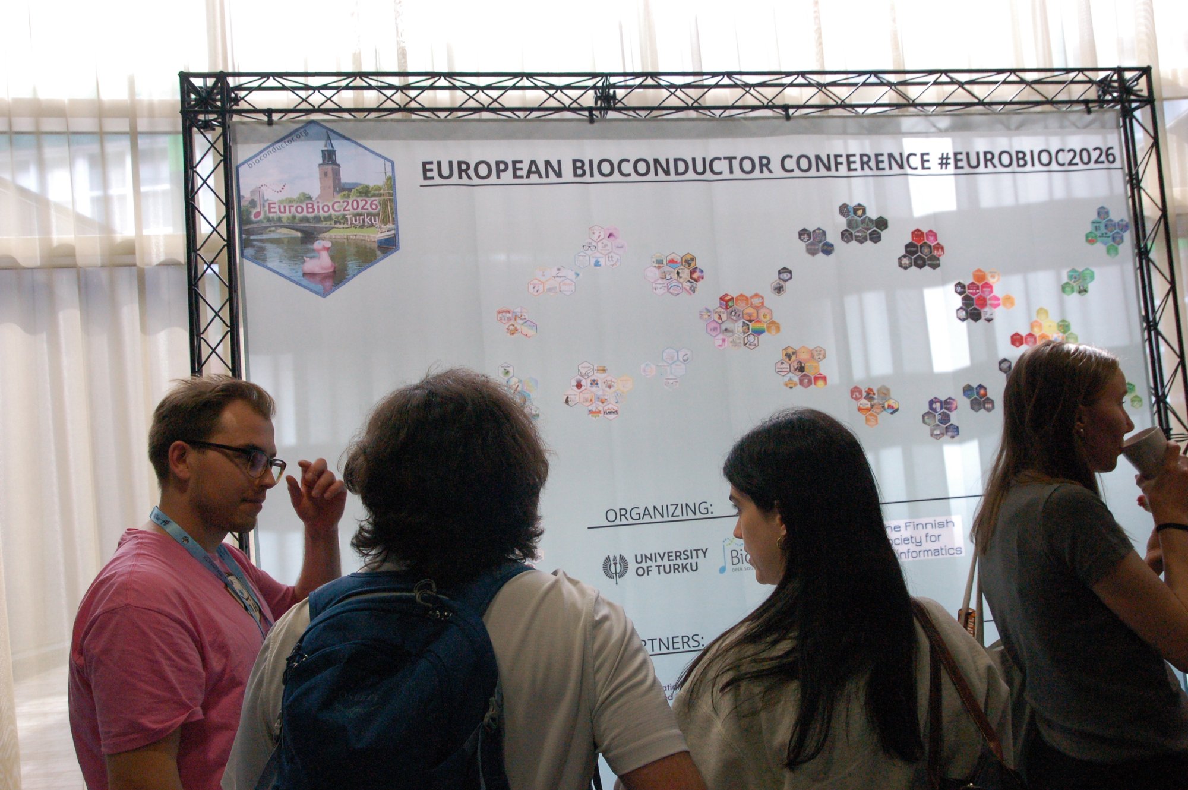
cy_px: 395
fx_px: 1187
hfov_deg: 53.2
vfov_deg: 36.8
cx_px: 594
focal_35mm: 36
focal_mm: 24
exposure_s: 1/125
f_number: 8
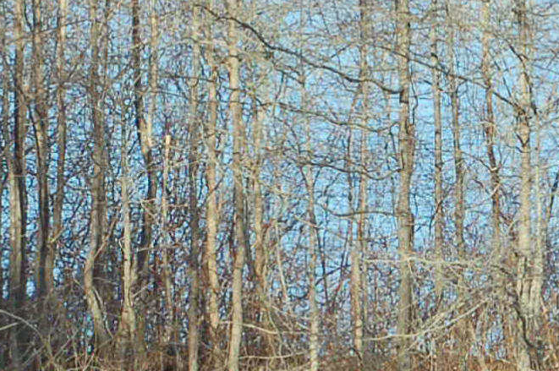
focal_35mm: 531
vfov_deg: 2.6
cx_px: 769
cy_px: 450
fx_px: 8235
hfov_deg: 3.9
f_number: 10
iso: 400
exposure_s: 1/160
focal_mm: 78
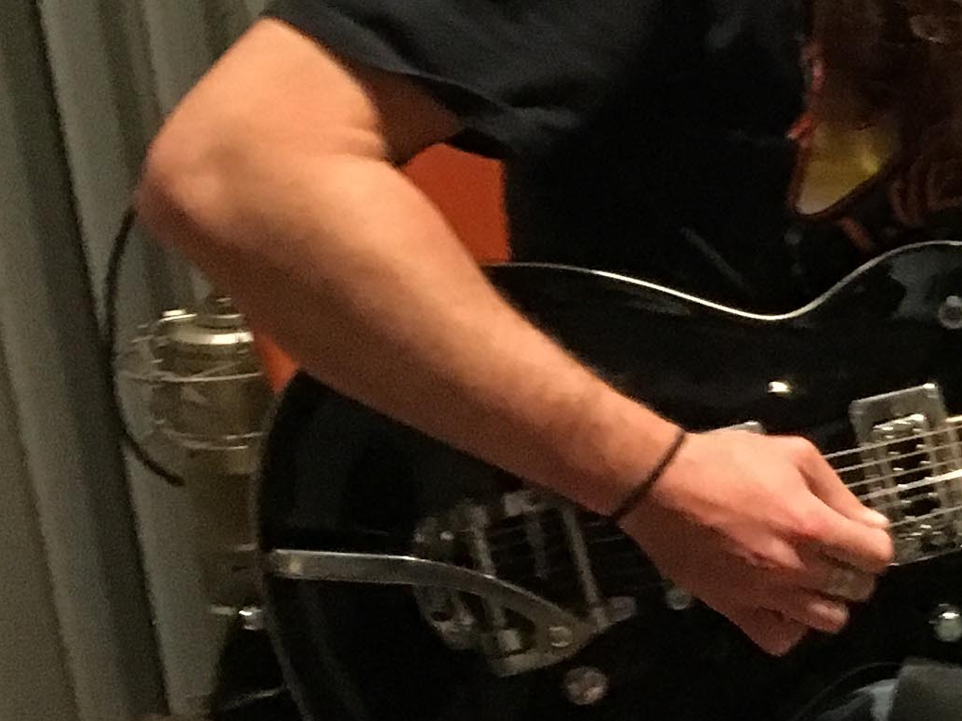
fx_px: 3140
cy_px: 365
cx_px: 1823
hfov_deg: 14.8
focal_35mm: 113
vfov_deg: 13.1
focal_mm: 4.15
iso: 320
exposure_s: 1/15
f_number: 2.2
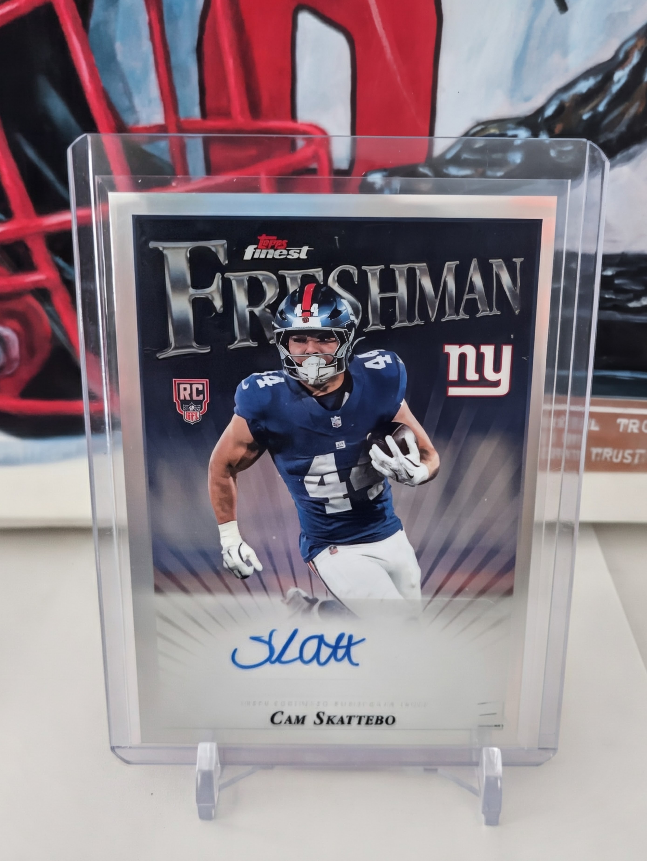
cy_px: 430
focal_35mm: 25
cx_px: 324
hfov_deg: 54.9
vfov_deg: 69.4
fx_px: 622
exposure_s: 1/15
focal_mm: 5.43
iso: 2598
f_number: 1.89
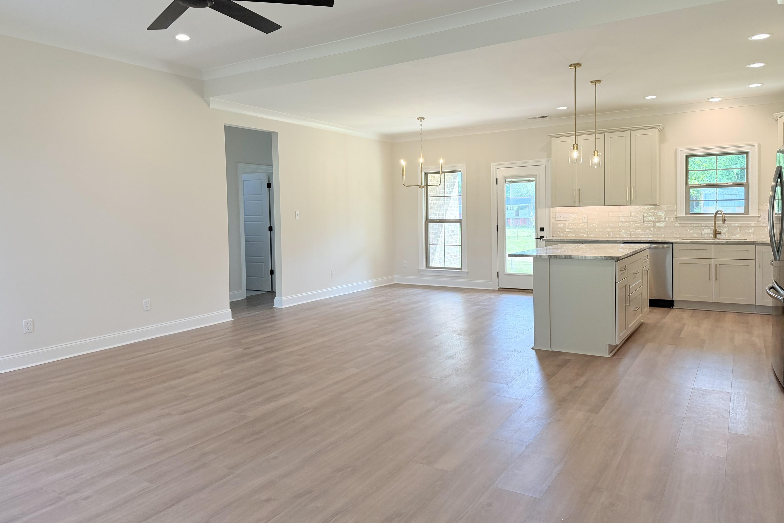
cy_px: 231
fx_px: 544
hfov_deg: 71.5
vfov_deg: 51.2
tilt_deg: -2.6
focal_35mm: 25
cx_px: 392
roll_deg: +0.9
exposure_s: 1/217
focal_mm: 6.76
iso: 160
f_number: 1.78
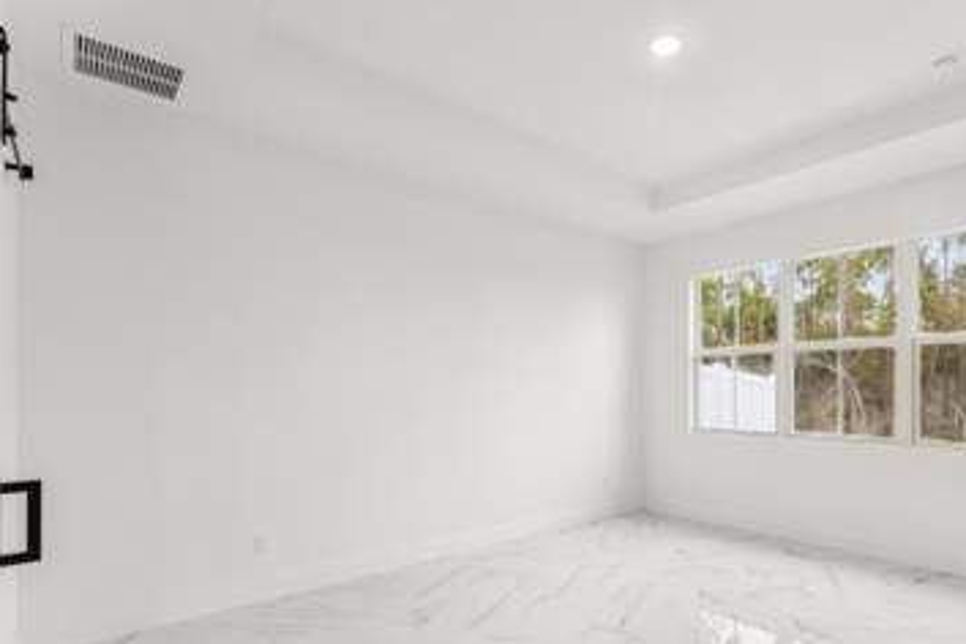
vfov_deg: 63.9
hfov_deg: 85.8
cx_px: 581
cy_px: 390
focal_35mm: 19
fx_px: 510
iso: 200
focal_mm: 14
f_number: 8
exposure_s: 1/10
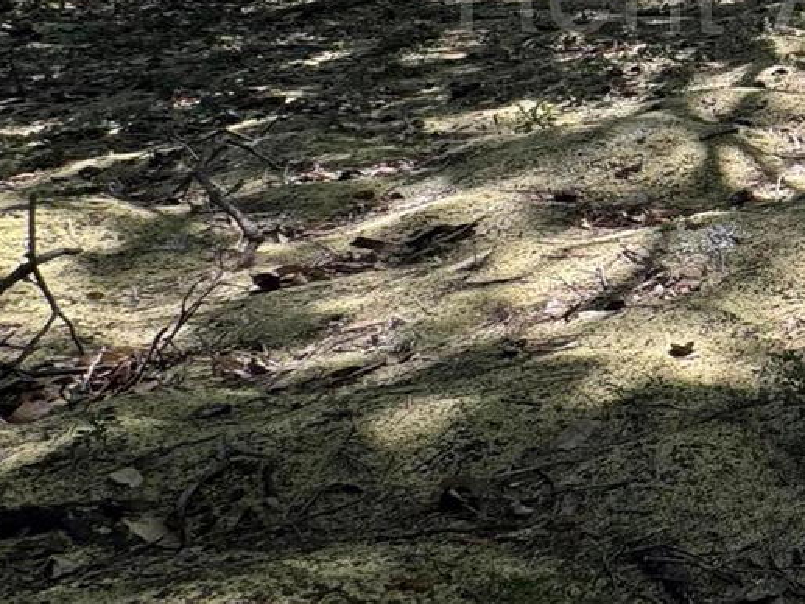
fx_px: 1210
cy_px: -16
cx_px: 1210
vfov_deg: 26.4
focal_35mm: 52
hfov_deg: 26.5
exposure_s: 1/154
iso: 40
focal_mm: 2.22
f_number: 2.2
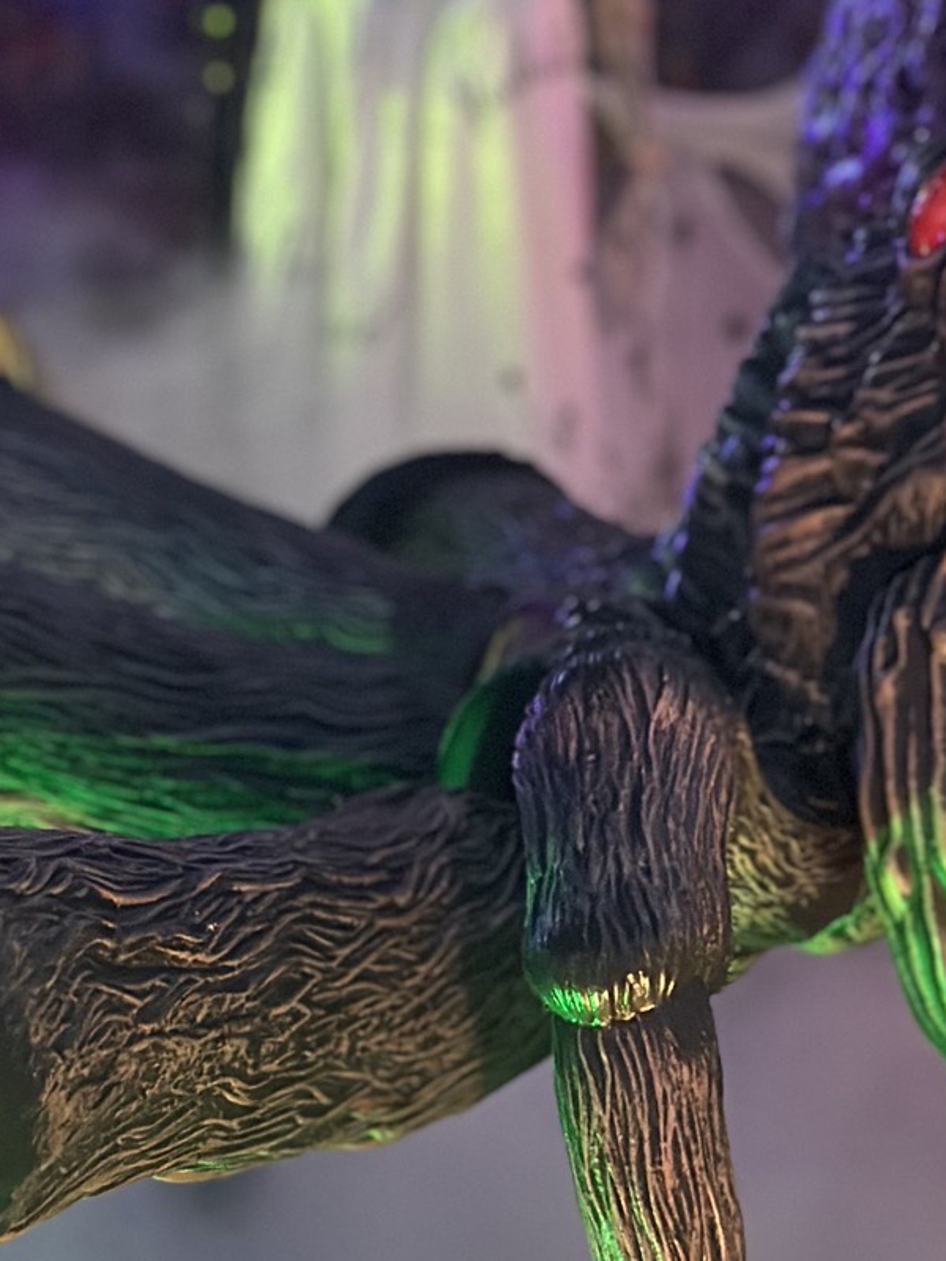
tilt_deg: -0.9
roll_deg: -2.1
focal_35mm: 120
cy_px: 539
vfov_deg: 16.4
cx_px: 558
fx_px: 4373
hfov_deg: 12.3
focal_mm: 6.86
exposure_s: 1/30
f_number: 1.78
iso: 800
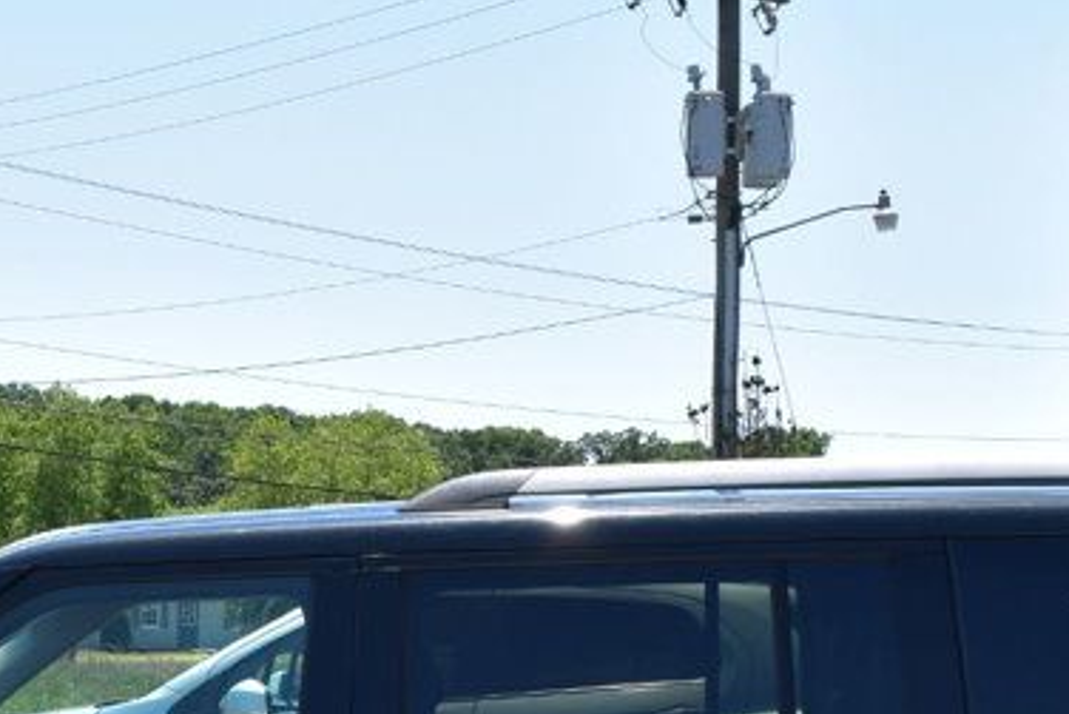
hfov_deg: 20.7
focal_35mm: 98
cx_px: 355
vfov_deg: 13.8
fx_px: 2911
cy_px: 694
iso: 400
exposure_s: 1/400
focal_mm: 24
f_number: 11
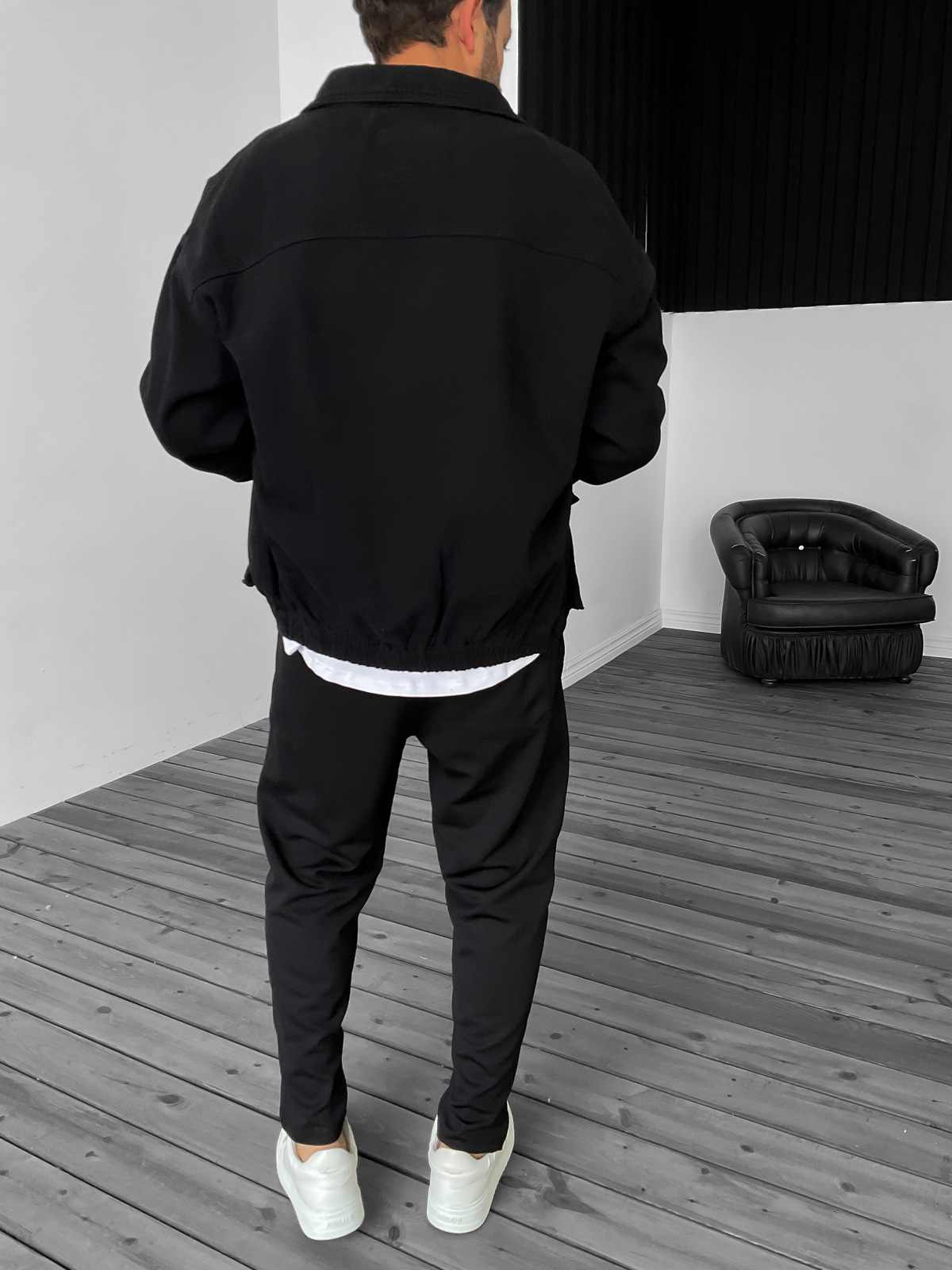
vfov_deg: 61.7
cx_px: 476
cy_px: 635
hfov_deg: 48.2
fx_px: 1063
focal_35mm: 29
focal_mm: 3
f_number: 1.8
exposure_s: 1/120
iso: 25
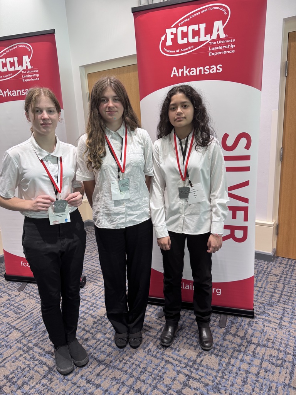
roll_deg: +2.9
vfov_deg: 71.6
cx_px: 148
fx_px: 274
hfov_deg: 56.8
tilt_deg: -13.8
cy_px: 198
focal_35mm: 24
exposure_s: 1/60
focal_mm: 6.76
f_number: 1.78
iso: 125
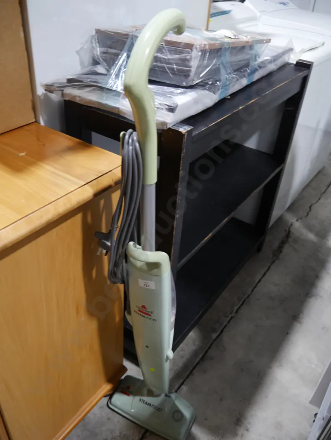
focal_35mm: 30
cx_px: 166
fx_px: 382
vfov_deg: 59.9
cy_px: 220
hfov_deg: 46.8
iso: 320
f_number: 3.6
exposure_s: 1/60
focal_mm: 15
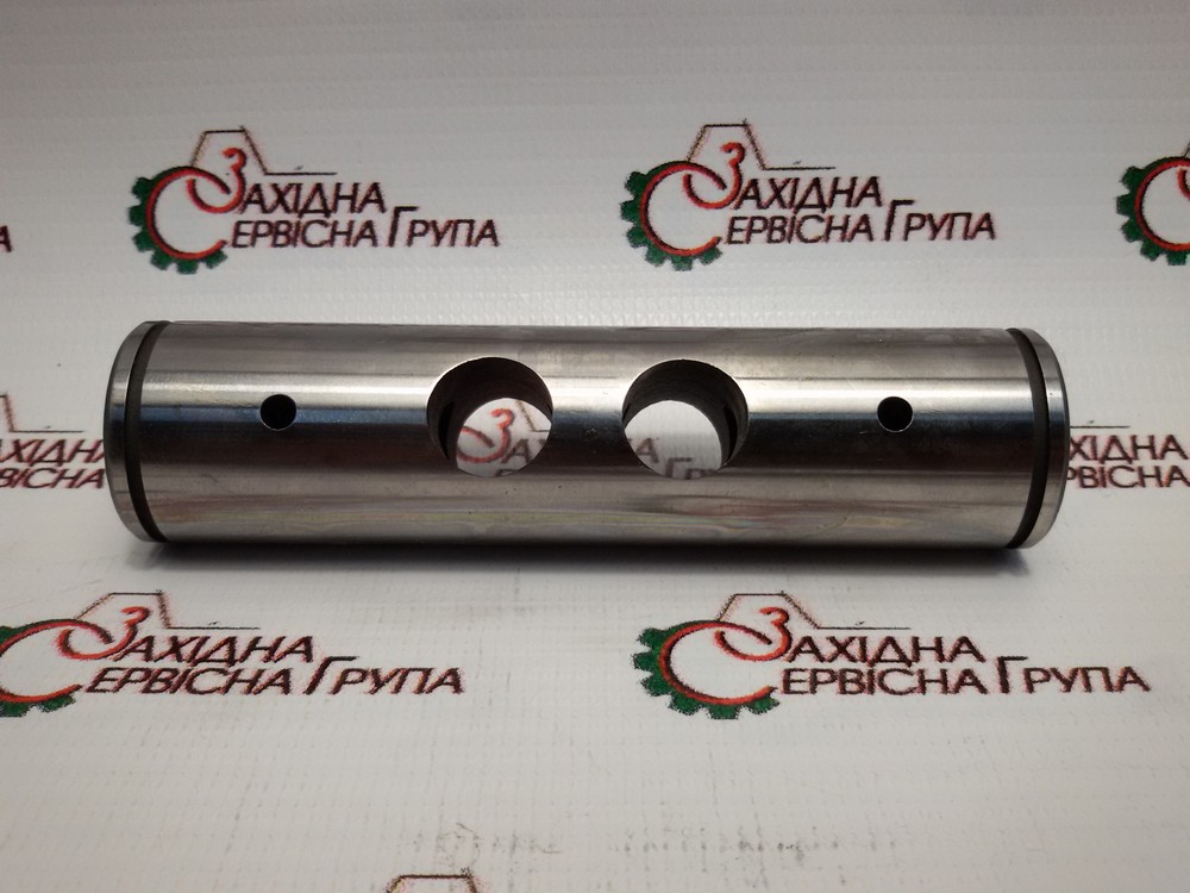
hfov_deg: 58.4
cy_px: 446
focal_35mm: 31
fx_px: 1066
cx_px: 595
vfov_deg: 45.4
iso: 64
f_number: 2.4
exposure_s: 1/100
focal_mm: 2.93
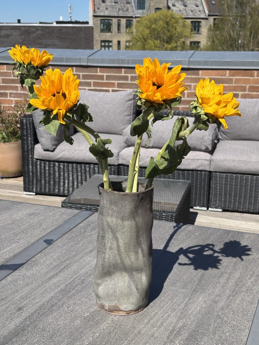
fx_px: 519
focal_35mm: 52
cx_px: 130
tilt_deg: -15.1
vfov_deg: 36.8
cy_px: 172
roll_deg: -1.1
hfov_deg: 28.0
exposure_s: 1/3021
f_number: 1.6
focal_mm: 5.96
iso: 32
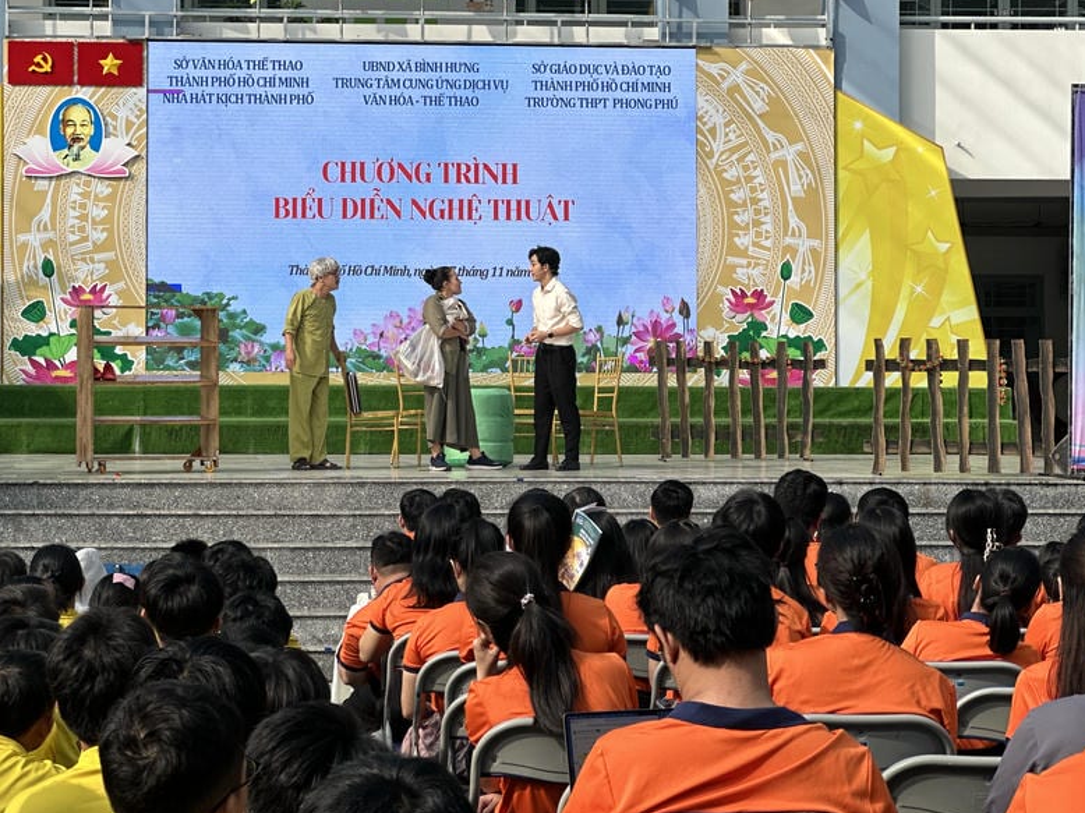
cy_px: 360
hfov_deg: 19.8
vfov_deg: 14.9
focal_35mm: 99
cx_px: 418
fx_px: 3102
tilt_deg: +3.4
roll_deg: -0.7
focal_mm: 9
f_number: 2.8
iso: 25
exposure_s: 1/144
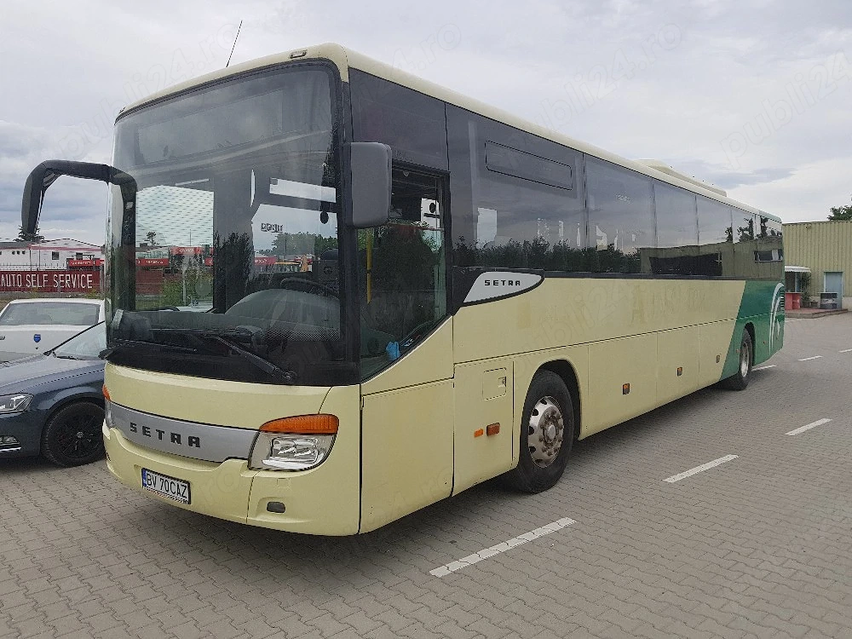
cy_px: 320
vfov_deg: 53.1
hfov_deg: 67.3
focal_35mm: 26
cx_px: 426
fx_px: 640
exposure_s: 1/1429
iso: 40
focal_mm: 4.2
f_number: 1.7
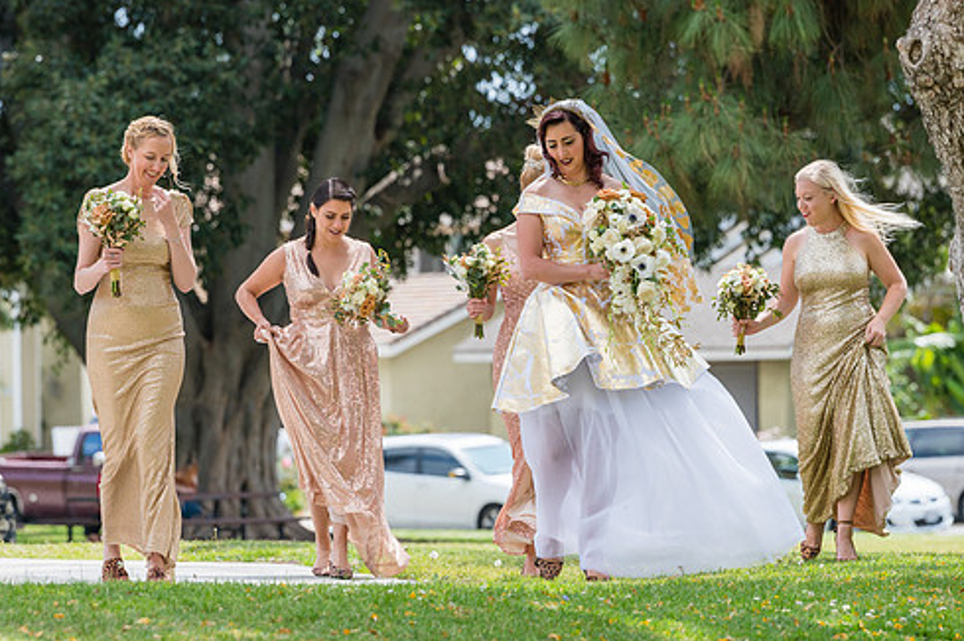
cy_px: 307
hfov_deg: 7.7
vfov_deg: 5.1
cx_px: 438
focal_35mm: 268
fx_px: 7169
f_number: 5.6
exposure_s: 1/2000
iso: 500
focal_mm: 200
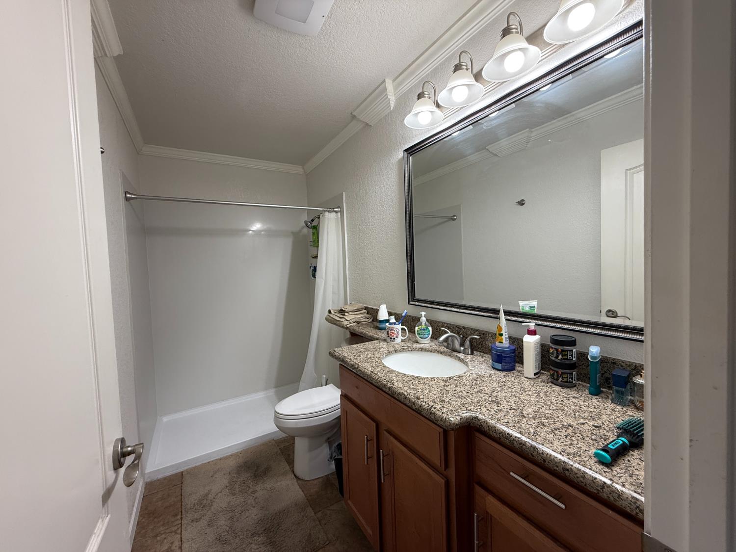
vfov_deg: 85.7
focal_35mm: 14
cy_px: 276
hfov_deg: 102.1
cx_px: 368
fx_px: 298
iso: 160
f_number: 2.2
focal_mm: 2.22
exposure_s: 1/120
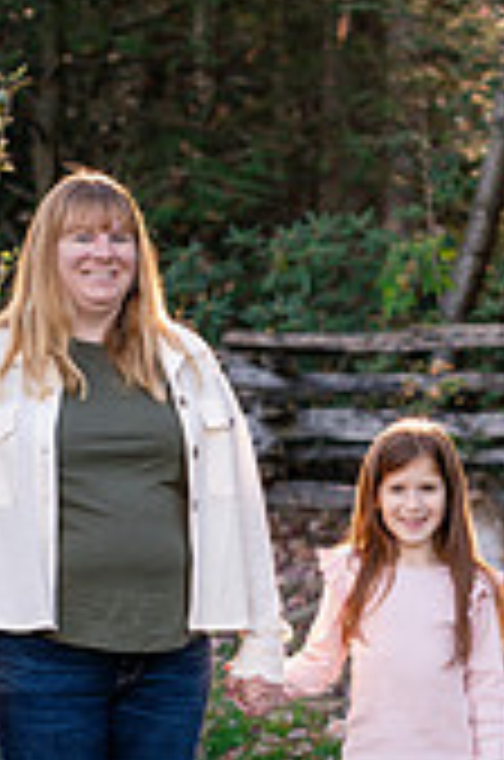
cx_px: 423
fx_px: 4786
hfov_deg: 6.0
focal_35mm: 227
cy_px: 450
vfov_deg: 9.1
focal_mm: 85
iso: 320
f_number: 4
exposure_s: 1/320
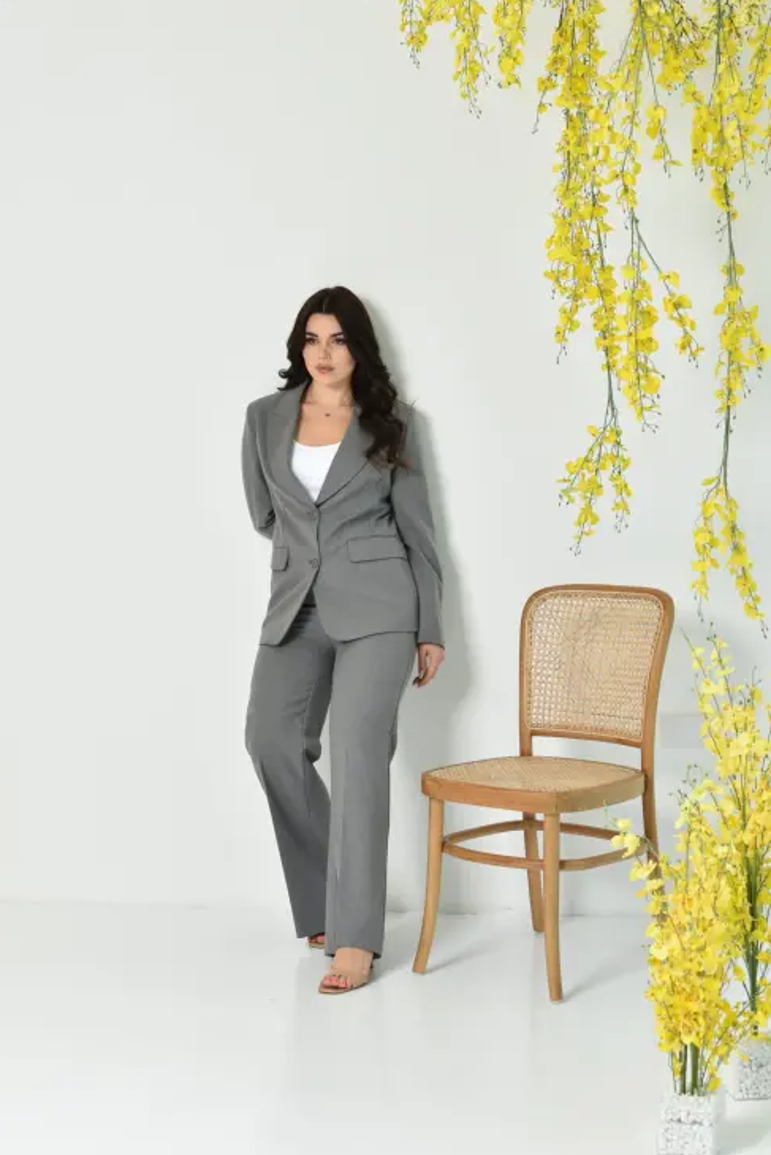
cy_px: 533
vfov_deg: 34.7
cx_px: 393
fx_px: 1848
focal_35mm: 58
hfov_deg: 23.6
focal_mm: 35
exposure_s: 1/200
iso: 125
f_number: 4
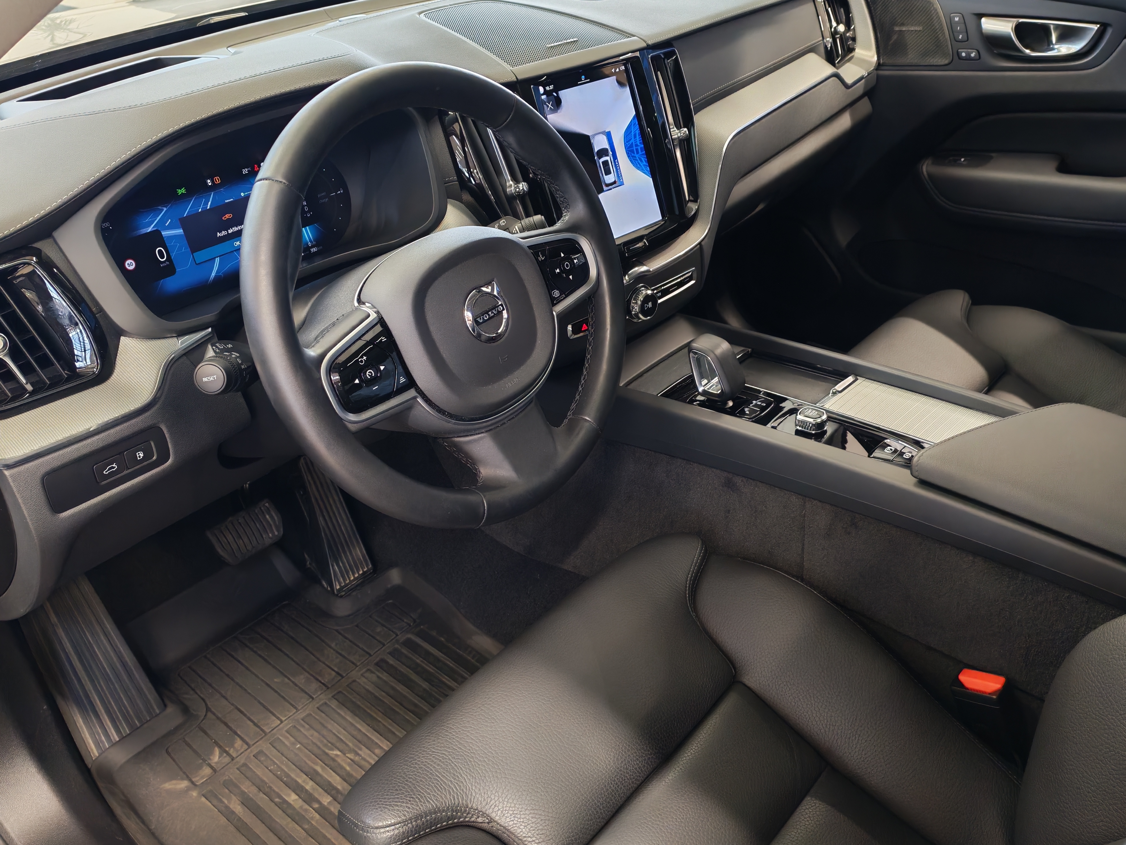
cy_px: 422
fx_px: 1041
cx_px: 563
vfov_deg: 44.2
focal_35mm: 32
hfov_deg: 56.8
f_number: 1.9
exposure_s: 1/50
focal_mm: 6.12
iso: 1000
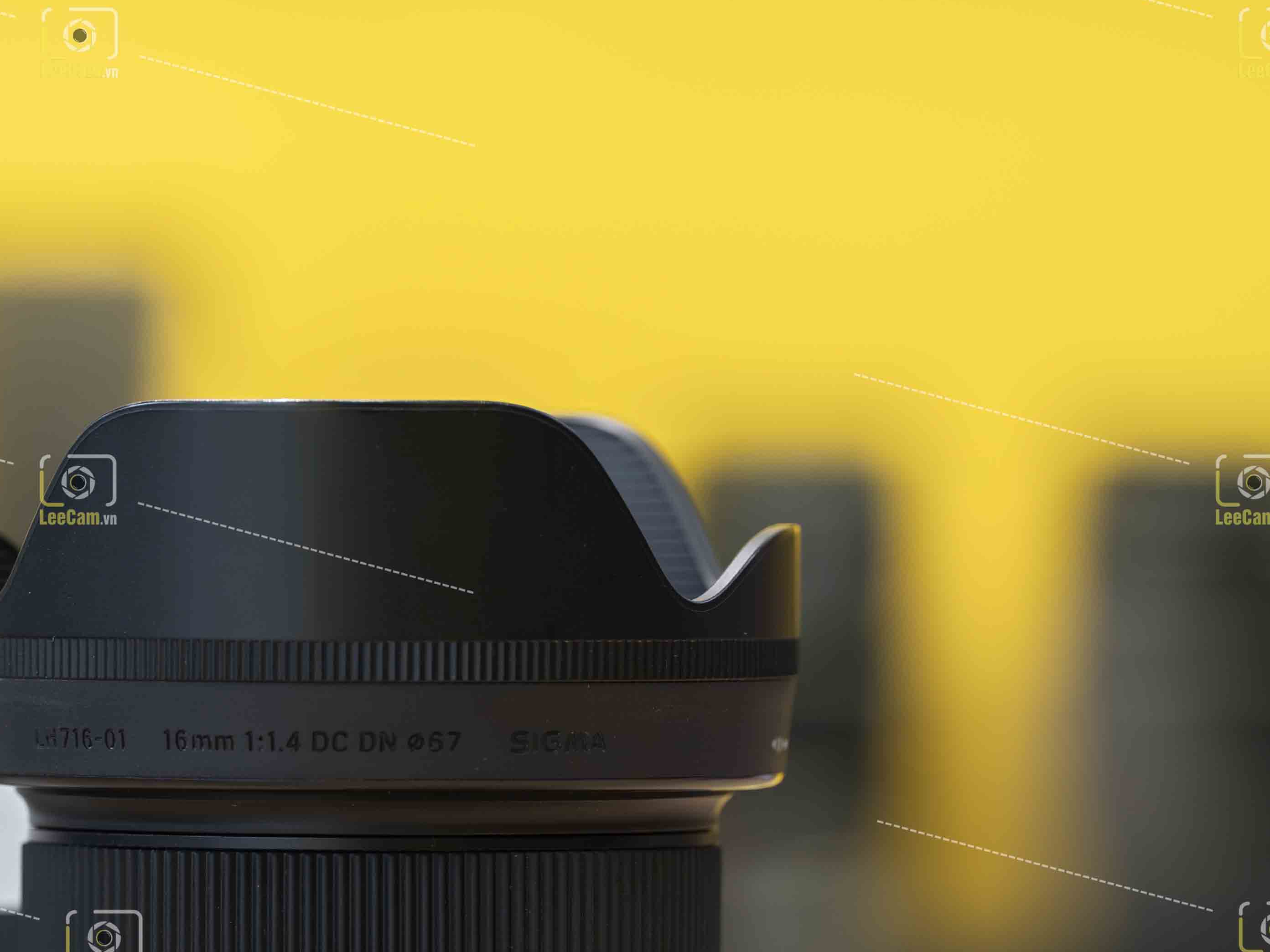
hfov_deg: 7.8
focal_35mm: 254
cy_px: 982
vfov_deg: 5.8
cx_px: 77
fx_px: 9319
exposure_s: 1/125
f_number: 4
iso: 1000
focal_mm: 105
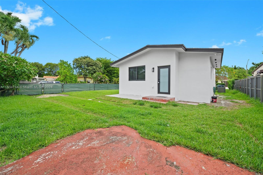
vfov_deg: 81.1
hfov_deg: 104.3
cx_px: 132
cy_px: 88
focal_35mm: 14
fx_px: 102
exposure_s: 1/125
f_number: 8
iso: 200
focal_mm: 14
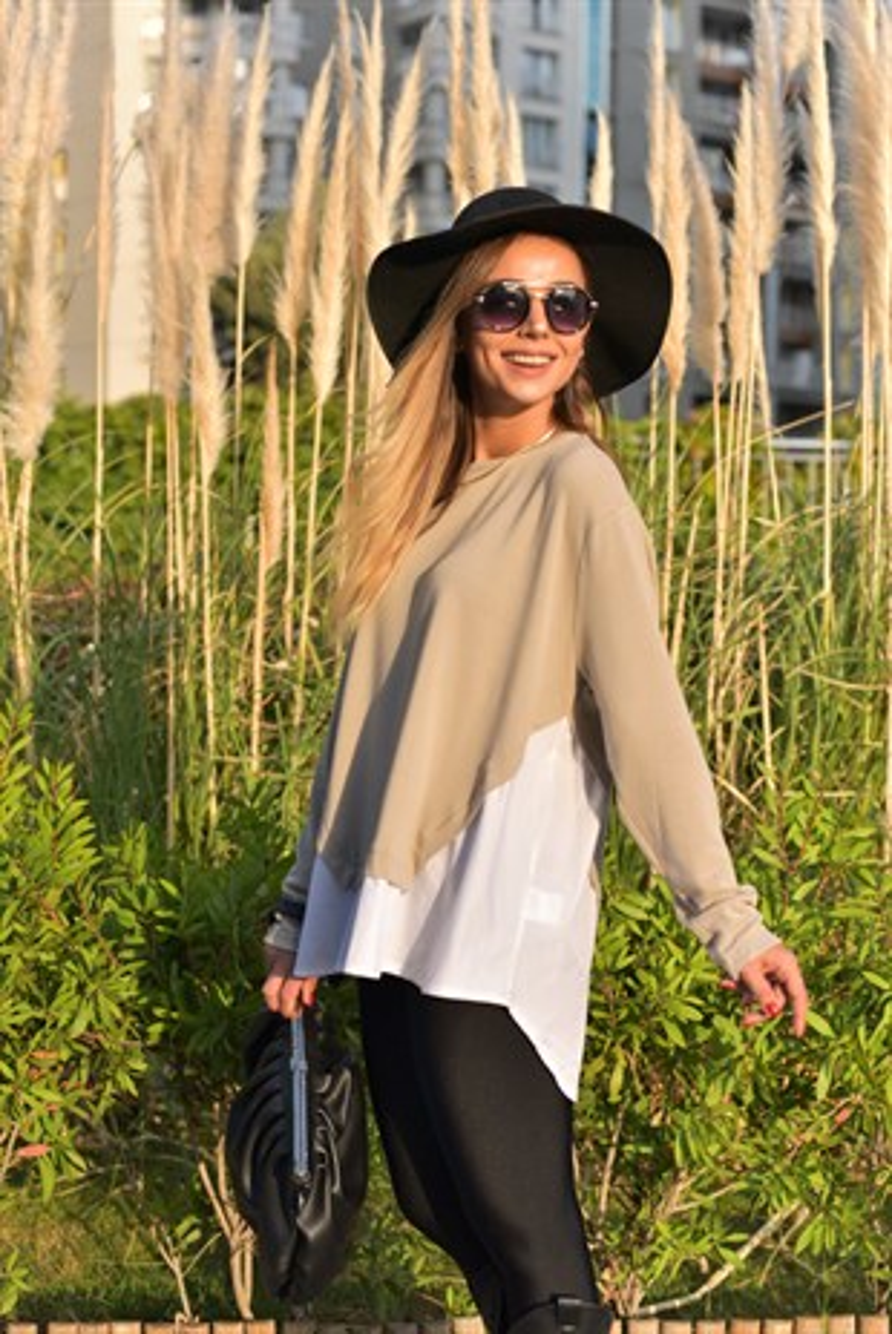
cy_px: 667
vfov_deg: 39.6
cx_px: 446
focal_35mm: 50
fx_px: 1855
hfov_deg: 27.0
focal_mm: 50
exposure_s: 1/8000
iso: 1000
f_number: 3.2
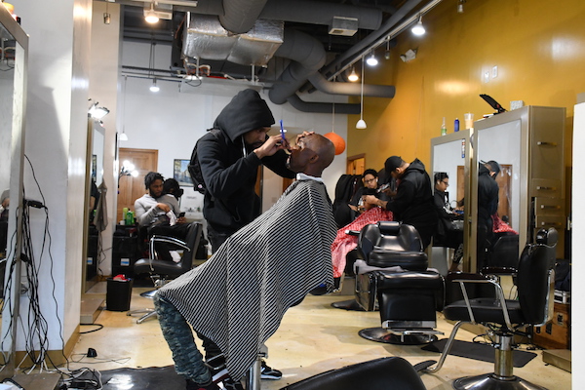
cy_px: 195
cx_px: 292
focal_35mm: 34
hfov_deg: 55.8
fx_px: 552
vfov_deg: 38.9
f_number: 6.3
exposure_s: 1/125
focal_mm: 23
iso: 3200
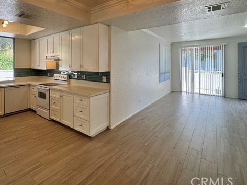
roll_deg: +0.1
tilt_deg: +0.0
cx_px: 109
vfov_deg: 67.1
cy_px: 64
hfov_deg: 84.3
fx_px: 136
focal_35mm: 19
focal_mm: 2.22
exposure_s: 1/120
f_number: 2.2
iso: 80
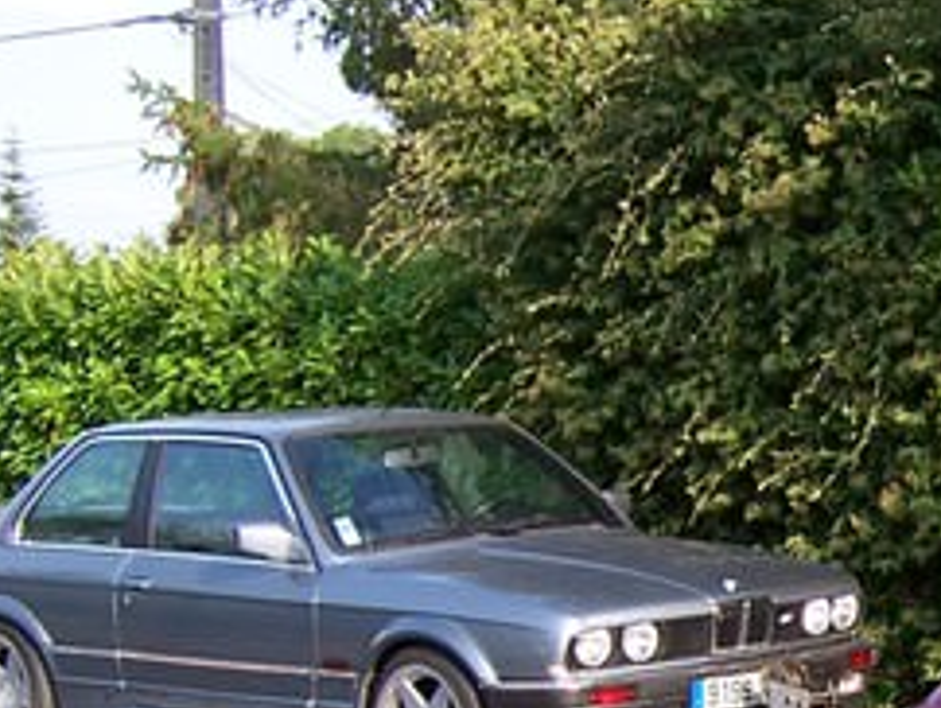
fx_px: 2966
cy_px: 708
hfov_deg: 17.0
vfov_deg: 13.4
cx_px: 1225
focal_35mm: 109
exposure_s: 1/350
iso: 80
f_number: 3.4
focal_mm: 5.5
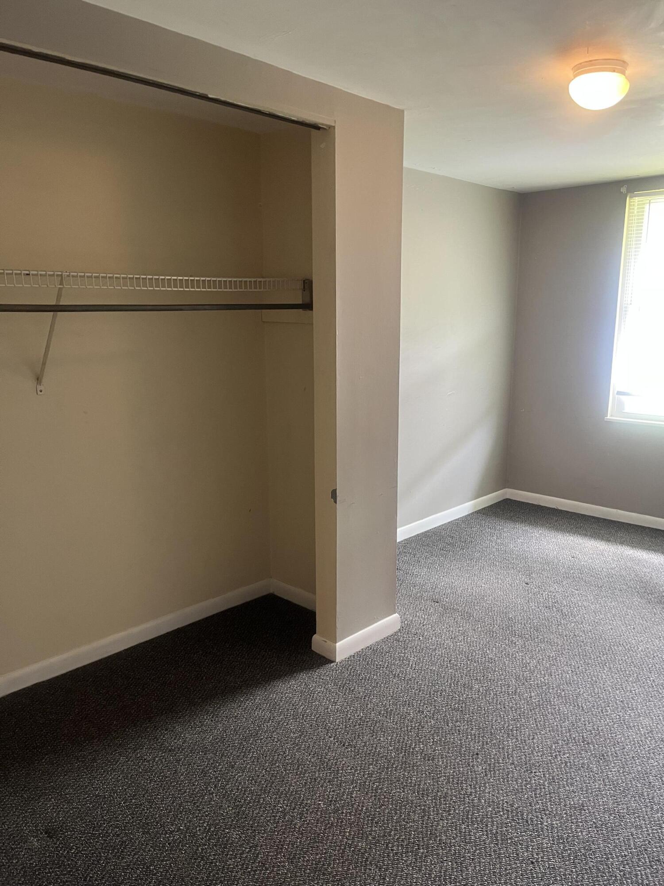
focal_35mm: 26
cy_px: 443
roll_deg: -0.1
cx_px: 332
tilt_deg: -11.6
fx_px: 665
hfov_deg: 53.1
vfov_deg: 67.3
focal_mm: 5.1
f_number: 1.6
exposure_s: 1/60
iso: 250
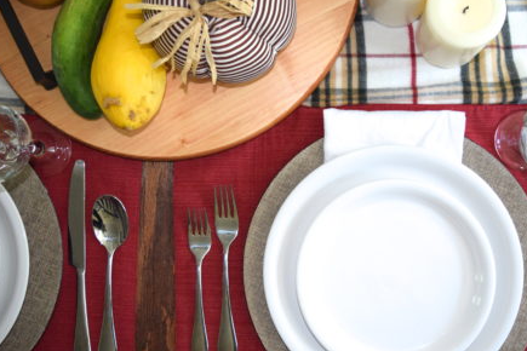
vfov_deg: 28.9
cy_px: 166
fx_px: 682
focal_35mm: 47
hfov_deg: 42.2
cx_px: 290
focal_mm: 27
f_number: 4.5
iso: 1600
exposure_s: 1/200
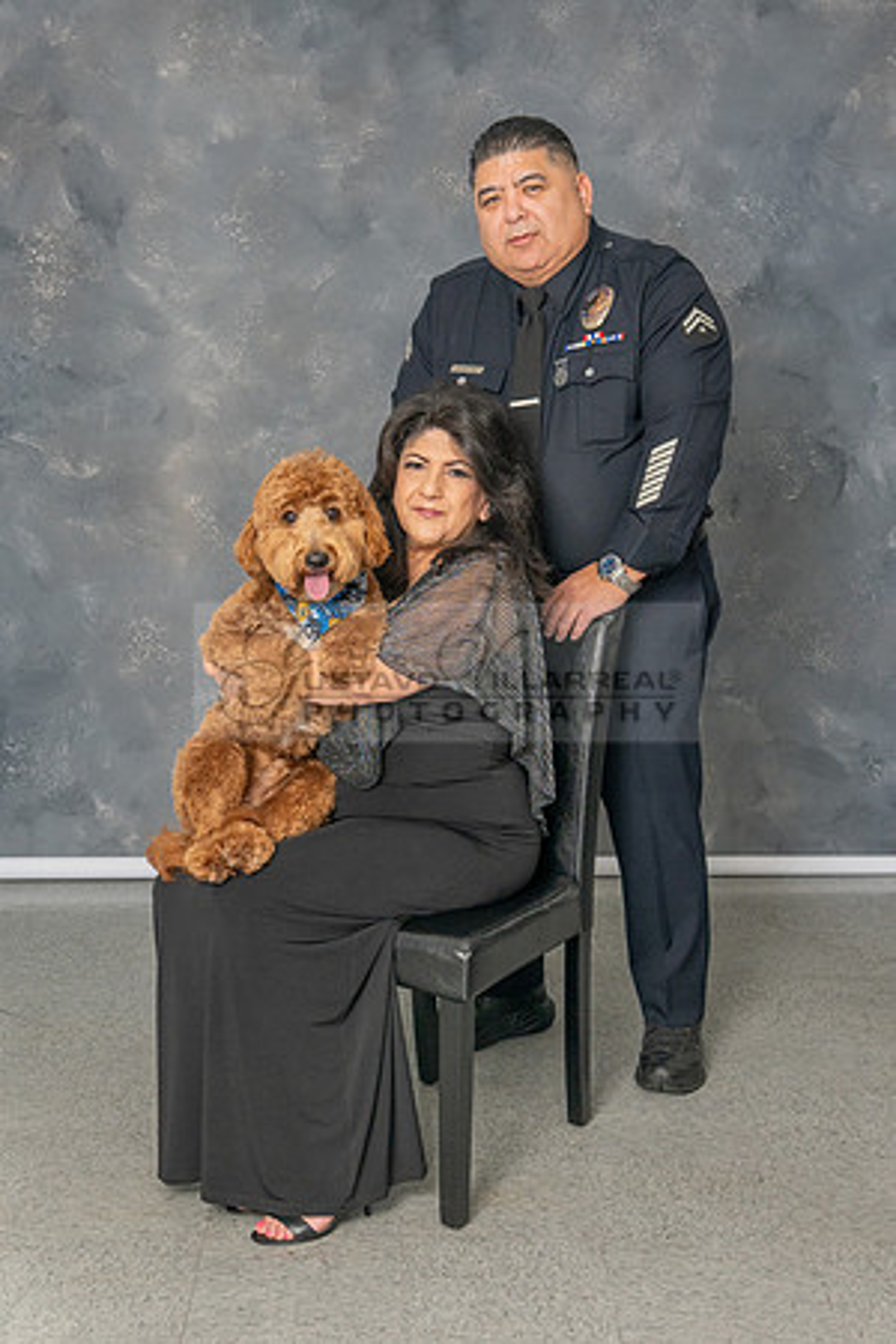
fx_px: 2024
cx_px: 289
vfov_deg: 36.7
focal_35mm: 54
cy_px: 632
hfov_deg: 24.8
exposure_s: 1/200
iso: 200
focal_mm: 30
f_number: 6.3
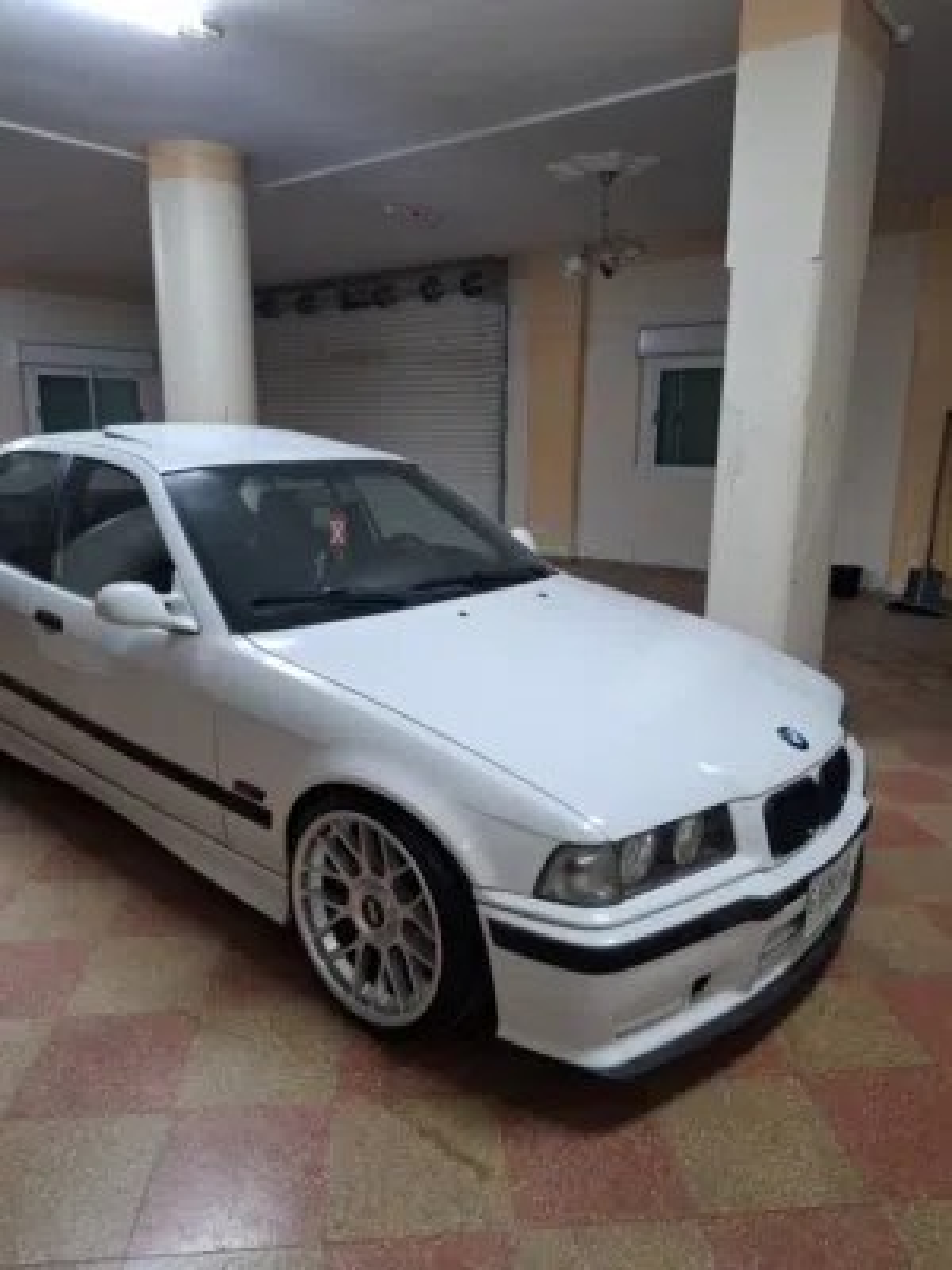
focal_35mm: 23
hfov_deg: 58.9
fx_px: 843
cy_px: 635
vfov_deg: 73.9
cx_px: 476
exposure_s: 1/100
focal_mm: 5.54
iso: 320
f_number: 1.8
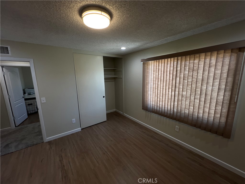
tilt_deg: -11.1
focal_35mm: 13
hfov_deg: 106.2
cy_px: 92
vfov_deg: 89.9
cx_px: 122
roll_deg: +1.9
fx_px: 92
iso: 64
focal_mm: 1.57
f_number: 1.8
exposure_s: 1/120
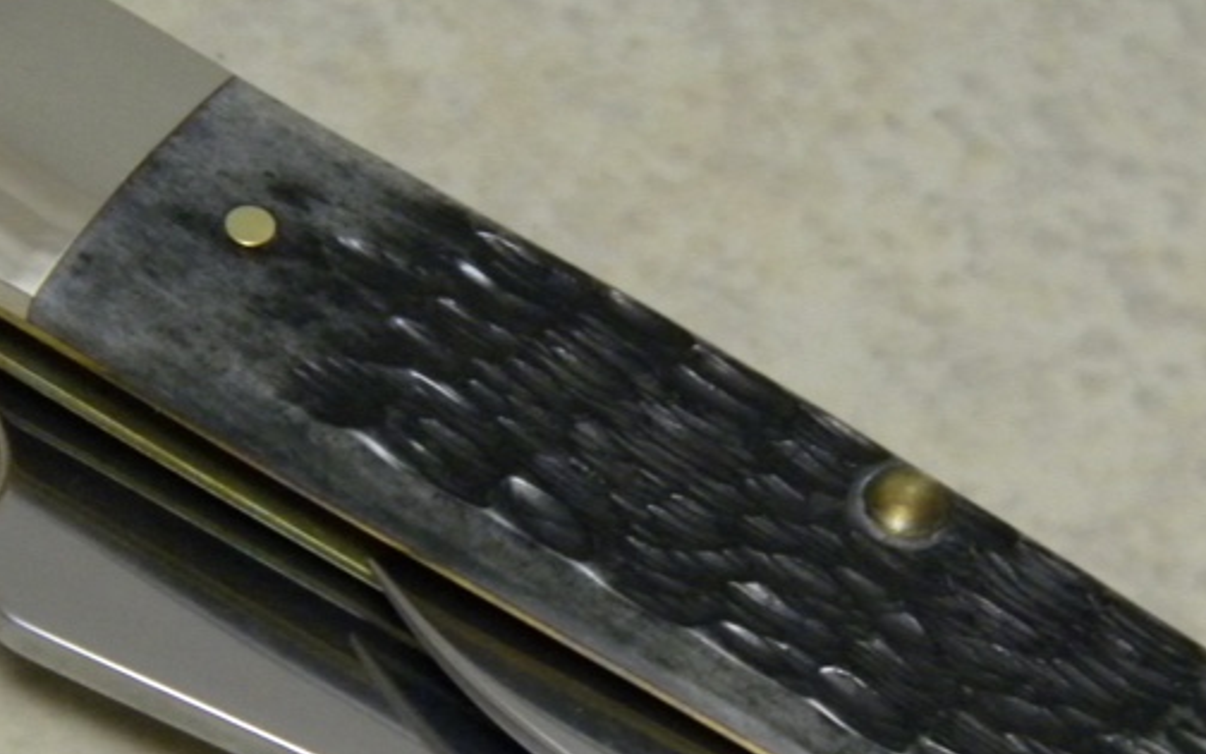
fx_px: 7264
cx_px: 871
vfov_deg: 5.9
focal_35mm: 221
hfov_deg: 9.5
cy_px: 694
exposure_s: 1/21.8
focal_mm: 19
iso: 400
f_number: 4.7
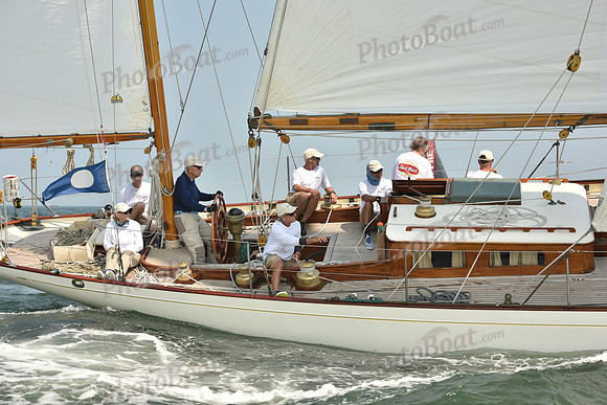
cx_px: 304
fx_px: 1433
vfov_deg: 16.1
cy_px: 202
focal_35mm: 85
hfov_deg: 23.9
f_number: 8
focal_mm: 85
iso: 250
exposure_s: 1/800
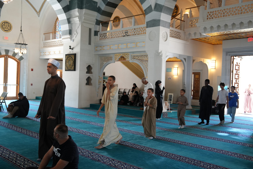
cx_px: 126
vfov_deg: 35.9
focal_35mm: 37
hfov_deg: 51.9
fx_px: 260
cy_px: 84
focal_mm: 37
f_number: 4
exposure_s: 1/160
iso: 2000
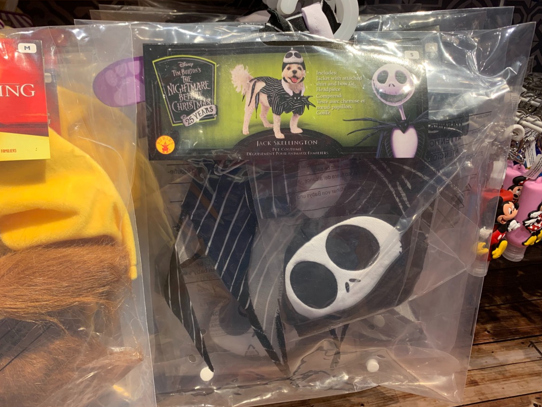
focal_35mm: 27
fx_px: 423
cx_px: 278
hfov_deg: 65.3
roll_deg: -2.1
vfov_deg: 51.4
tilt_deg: -25.9
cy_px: 205
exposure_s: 1/60
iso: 64
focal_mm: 4.25
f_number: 1.8
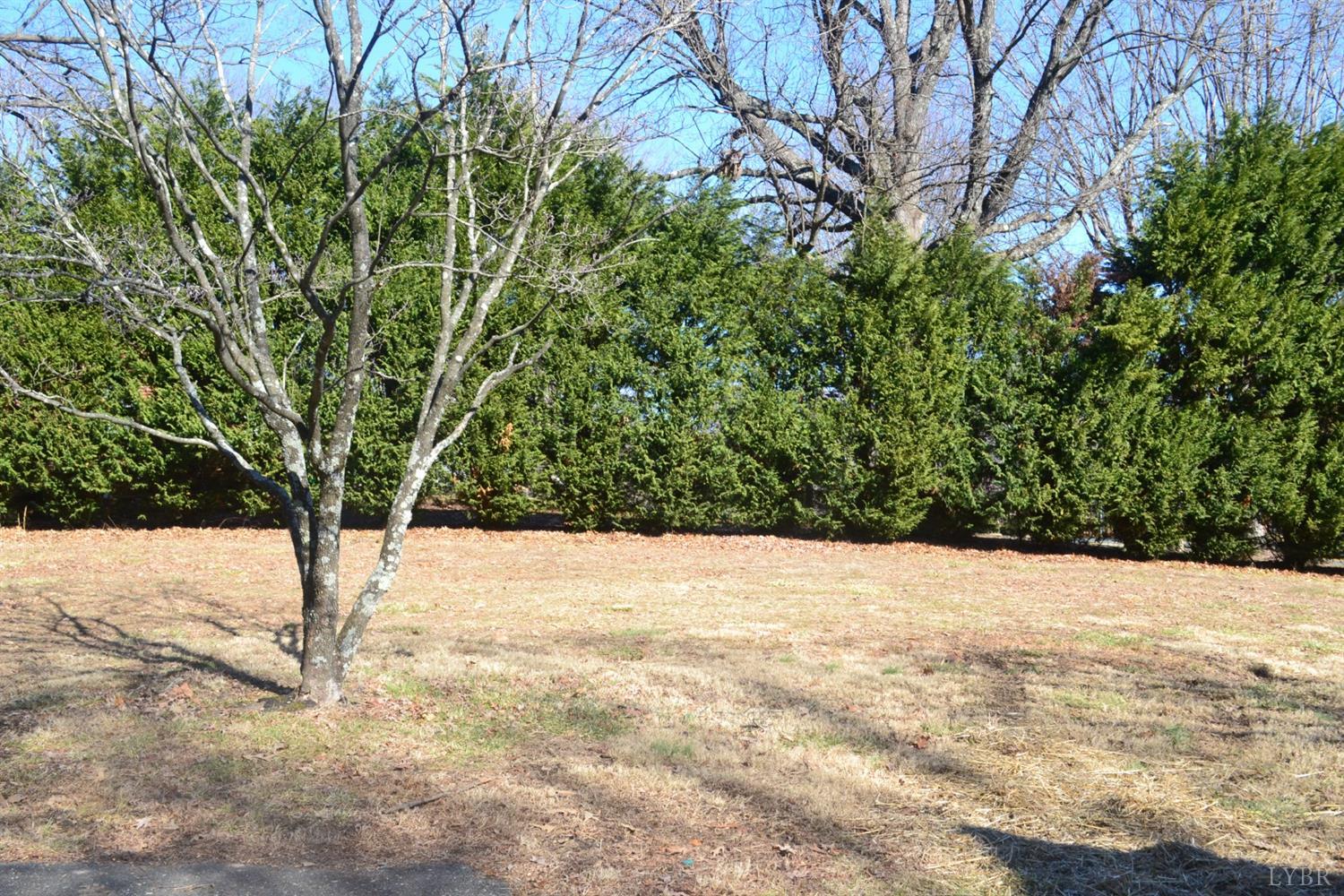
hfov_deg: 49.6
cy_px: 448
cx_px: 672
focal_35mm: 39
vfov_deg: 34.2
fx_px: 1456
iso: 400
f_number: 10
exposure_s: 1/200
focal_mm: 26
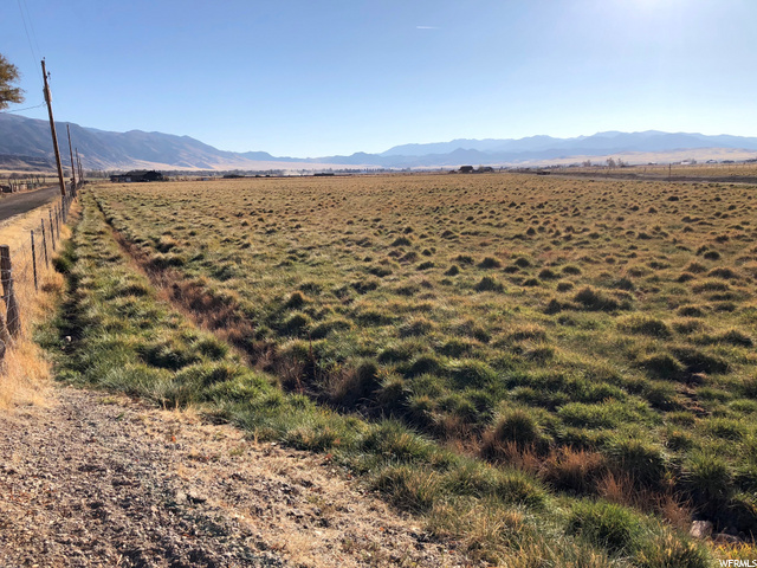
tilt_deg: -9.9
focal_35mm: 28
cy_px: 284
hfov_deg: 63.4
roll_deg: +1.4
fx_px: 612
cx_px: 378
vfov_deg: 49.7
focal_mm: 3.99
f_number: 1.8
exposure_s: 1/2825
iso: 20
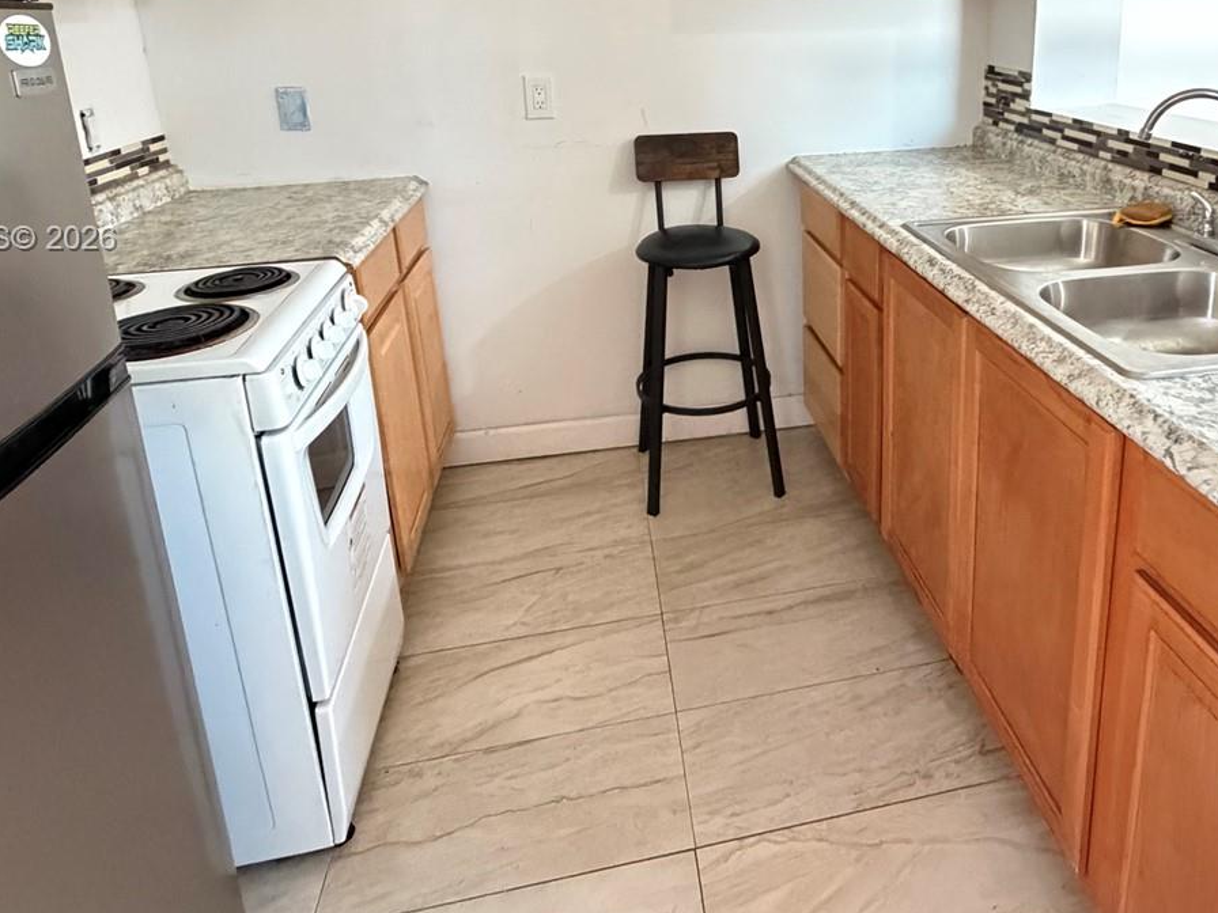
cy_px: 240
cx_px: 780
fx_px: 880
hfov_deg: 68.0
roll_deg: +2.2
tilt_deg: -14.4
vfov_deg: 52.7
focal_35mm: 25
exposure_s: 1/60
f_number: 2.2
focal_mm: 2.22
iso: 1250
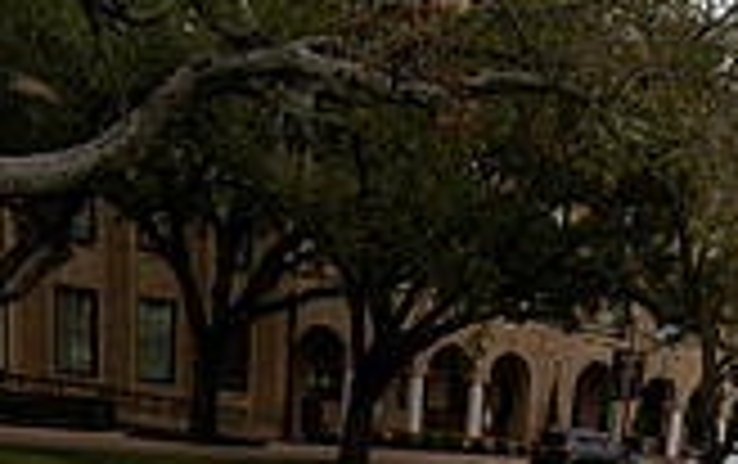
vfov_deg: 15.1
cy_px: 978
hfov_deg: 29.3
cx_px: 670
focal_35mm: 67
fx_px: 1349
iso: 200
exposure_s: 1/250
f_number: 7.1
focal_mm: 24
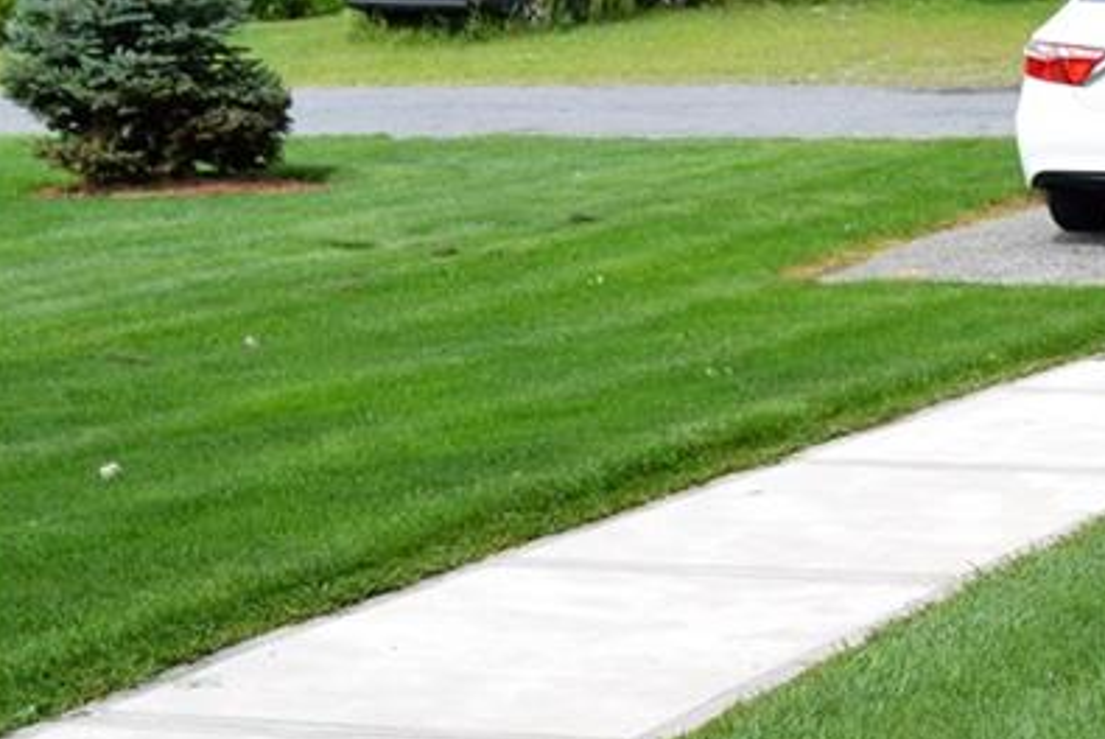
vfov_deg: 13.4
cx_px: 1404
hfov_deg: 18.8
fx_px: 3102
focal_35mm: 101
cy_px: 773
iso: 100
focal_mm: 26
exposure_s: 1/250
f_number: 5.6
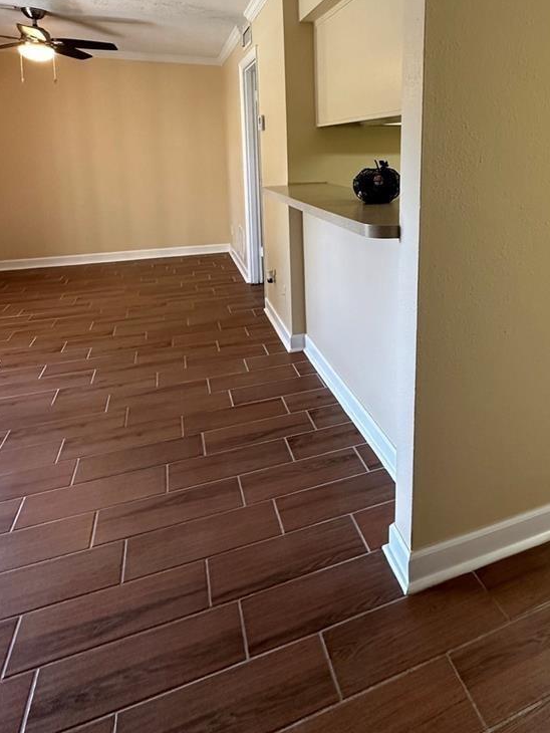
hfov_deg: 57.6
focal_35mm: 23
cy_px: 227
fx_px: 487
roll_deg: -1.2
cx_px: 367
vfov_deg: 71.1
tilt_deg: -9.8
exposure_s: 1/120
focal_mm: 2.22
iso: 320
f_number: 2.2
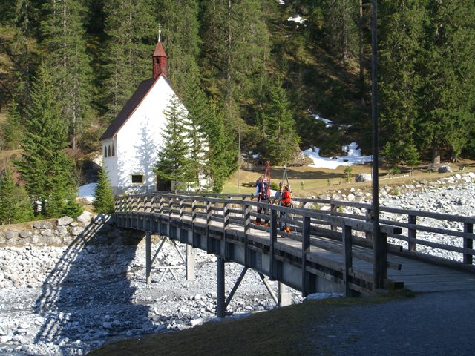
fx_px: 933
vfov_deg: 21.6
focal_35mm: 68
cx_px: 238
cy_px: 178
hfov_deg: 28.6
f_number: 4
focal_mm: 14.2
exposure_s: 1/250
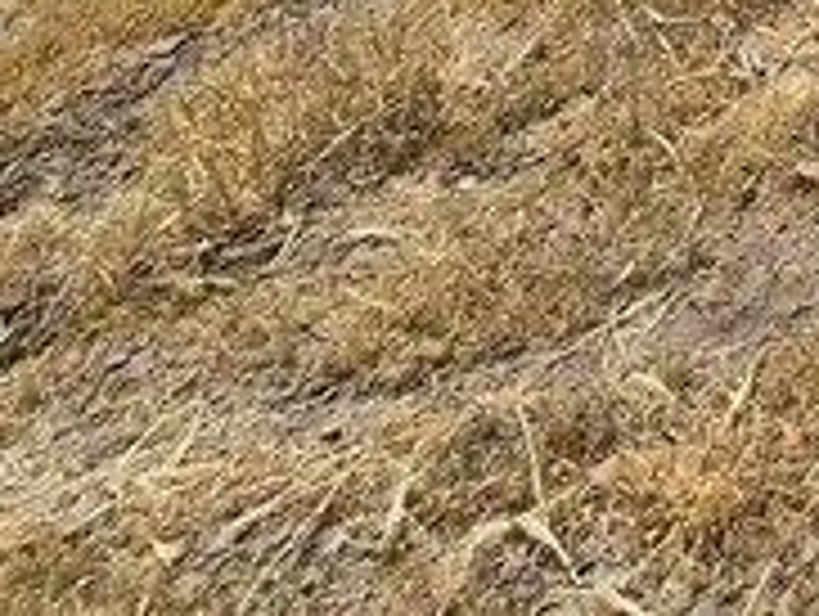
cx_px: 1724
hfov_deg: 17.3
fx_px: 1729
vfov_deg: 12.5
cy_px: -1079
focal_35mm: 73
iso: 40
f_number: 2.2
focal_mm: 1.74
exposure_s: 1/3016
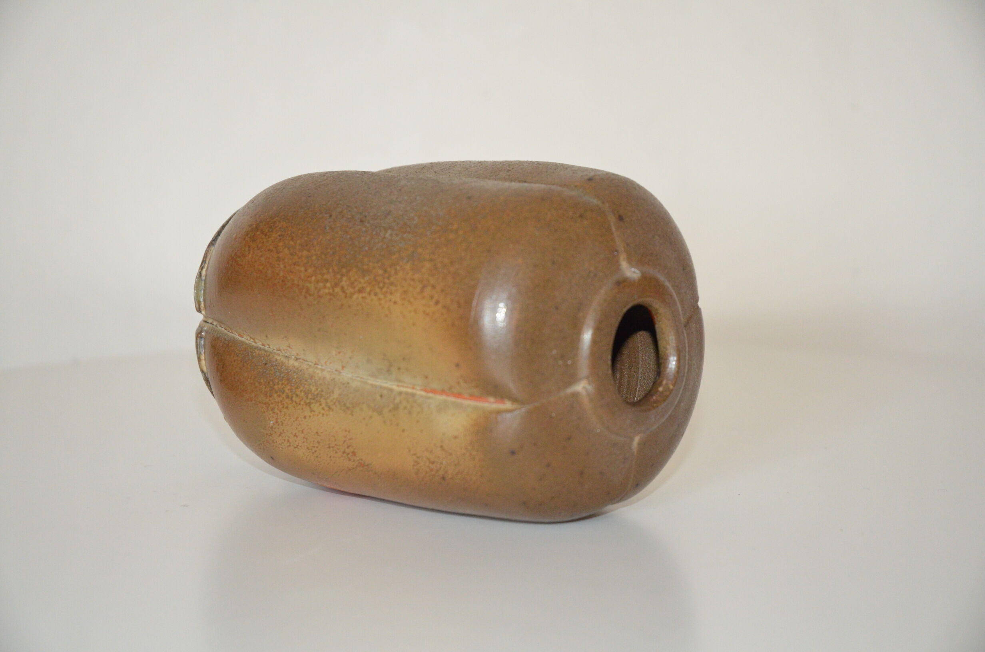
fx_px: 2867
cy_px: 326
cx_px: 492
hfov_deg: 19.5
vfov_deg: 13.0
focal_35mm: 105
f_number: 6.3
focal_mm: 70
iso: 2000
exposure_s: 1/80
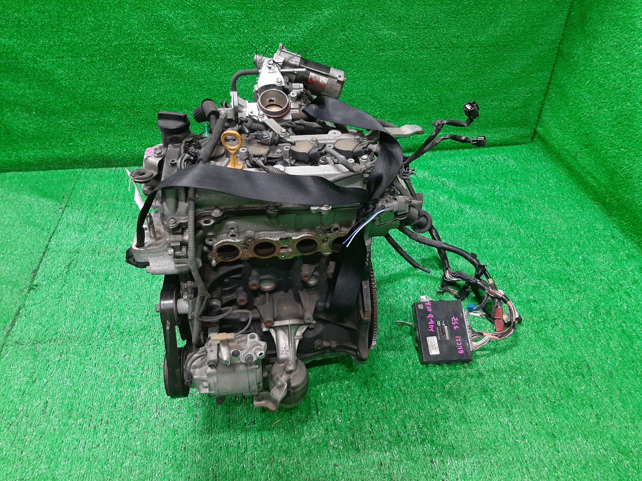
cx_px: 321
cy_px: 240
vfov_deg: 53.1
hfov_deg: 67.3
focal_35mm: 26
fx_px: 482
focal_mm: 3.93
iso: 161
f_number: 1.7
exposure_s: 1/50
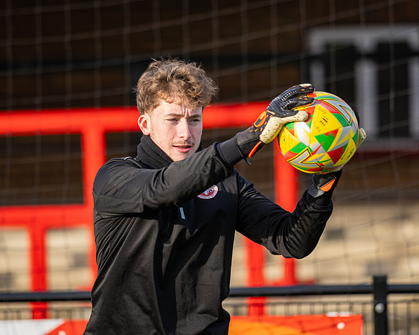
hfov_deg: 8.5
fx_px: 2821
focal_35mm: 228
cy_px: 168
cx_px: 218
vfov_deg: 6.8
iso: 100
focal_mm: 135
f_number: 1.8
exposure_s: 1/1000
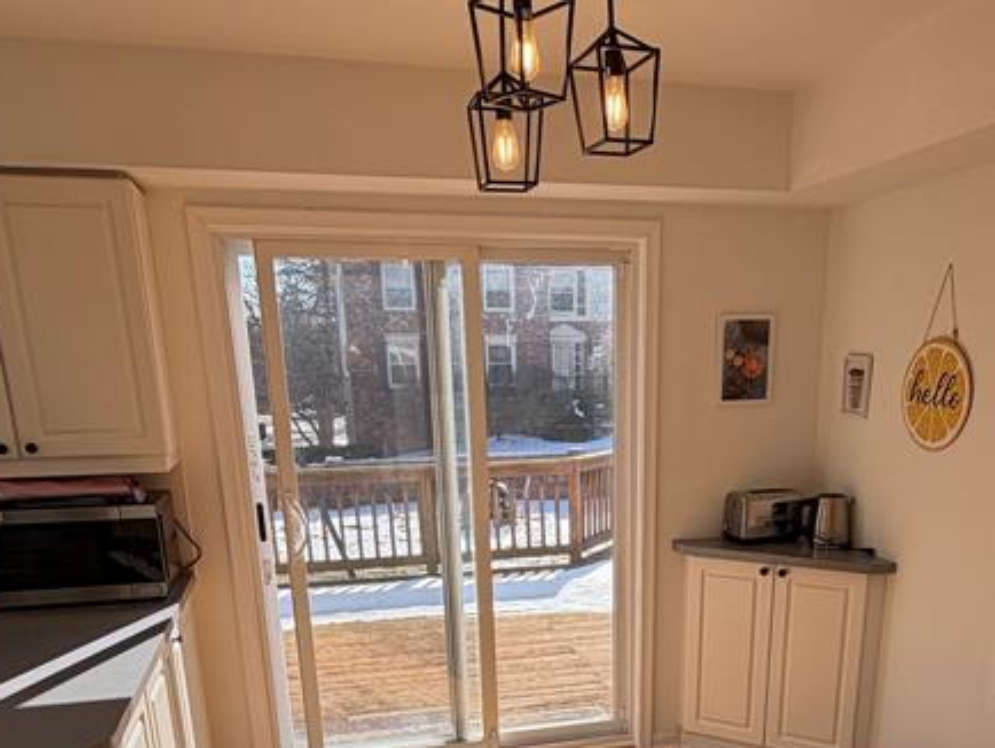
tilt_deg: -17.5
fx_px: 949
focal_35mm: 33
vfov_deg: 40.1
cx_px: 591
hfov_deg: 55.0
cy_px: 659
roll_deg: +0.5
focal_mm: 2.22
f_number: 2.2
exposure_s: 1/502
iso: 40
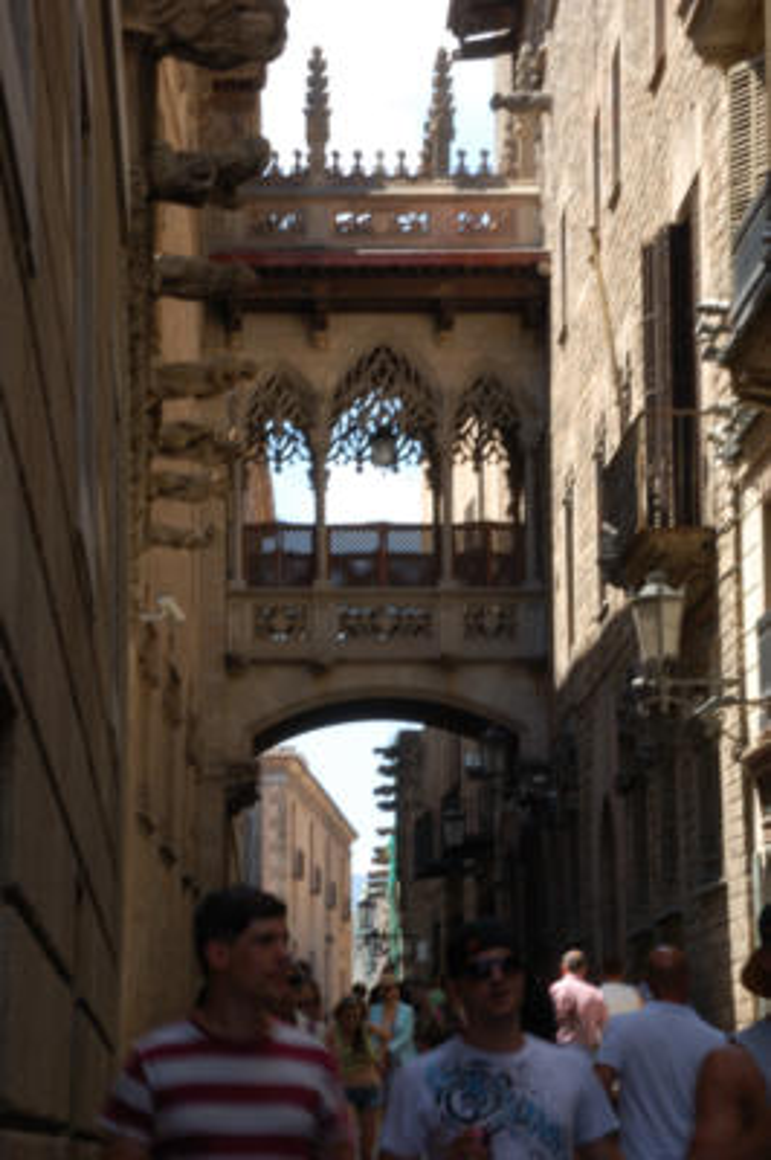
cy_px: 580
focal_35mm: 105
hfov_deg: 13.0
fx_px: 3379
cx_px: 386
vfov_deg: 19.5
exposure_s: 1/10
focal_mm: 70
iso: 200
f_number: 29
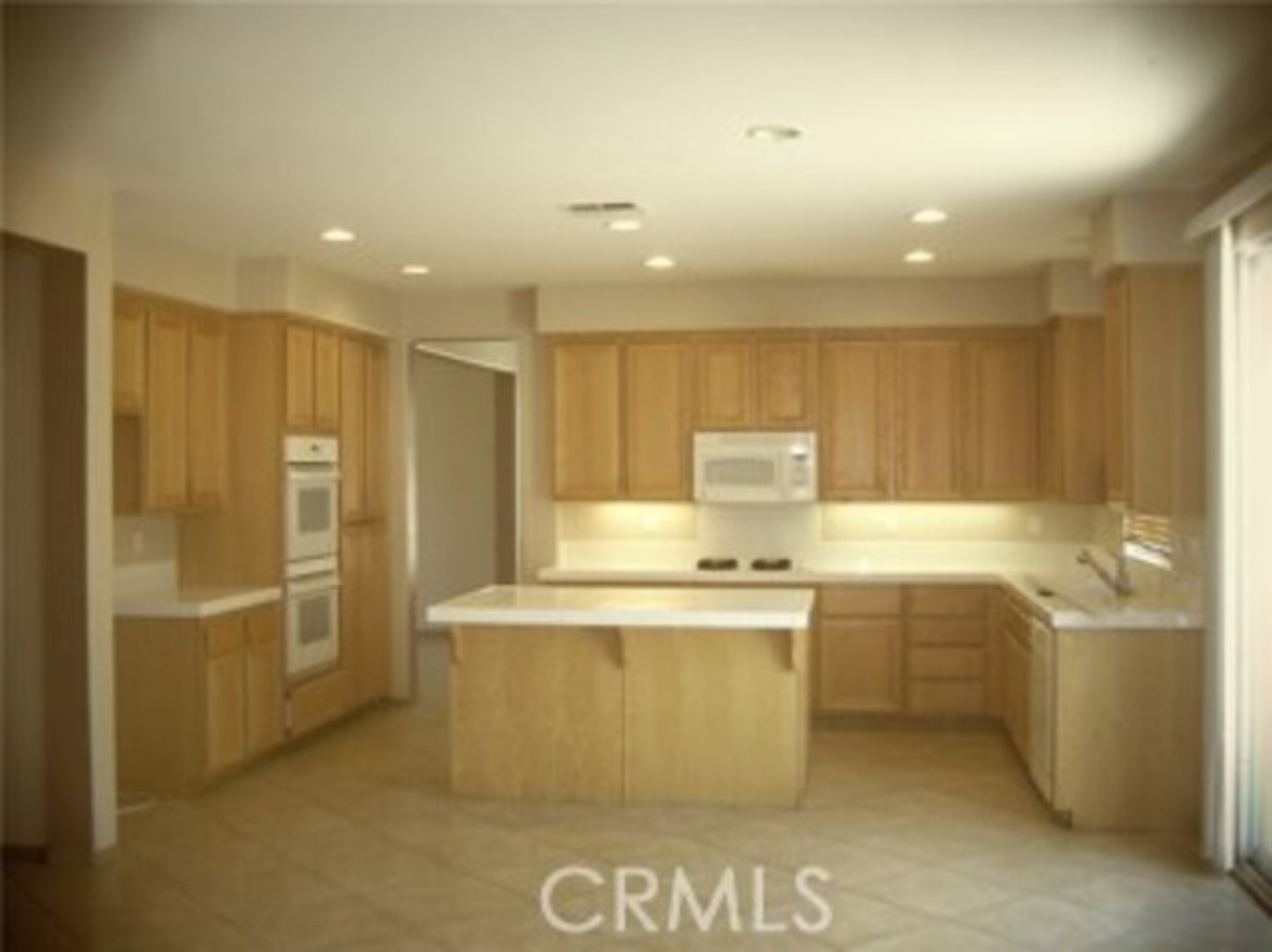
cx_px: 636
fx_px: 1395
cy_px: 476
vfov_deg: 37.7
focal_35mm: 38
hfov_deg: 49.0
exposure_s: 1/30
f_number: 4.3
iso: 250
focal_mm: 6.8
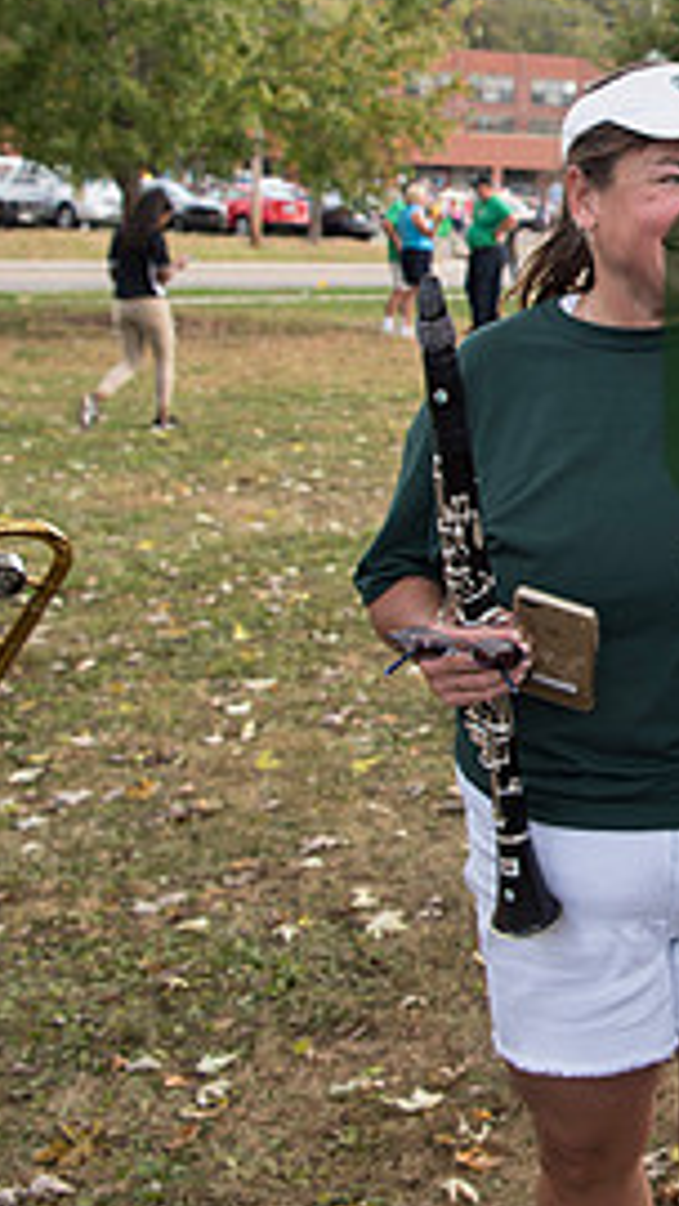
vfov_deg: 38.1
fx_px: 1727
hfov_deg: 19.5
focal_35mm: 54
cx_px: 1001
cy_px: 400
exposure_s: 1/400
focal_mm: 24
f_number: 4.5
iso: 250
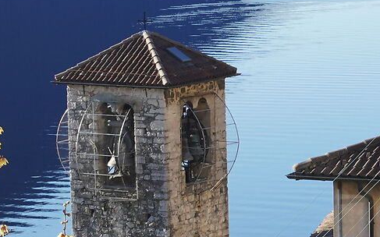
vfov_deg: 5.8
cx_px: -94
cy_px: 150
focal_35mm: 226
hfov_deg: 9.2
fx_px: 2340
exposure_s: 1/100
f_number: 8
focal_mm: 30
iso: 100
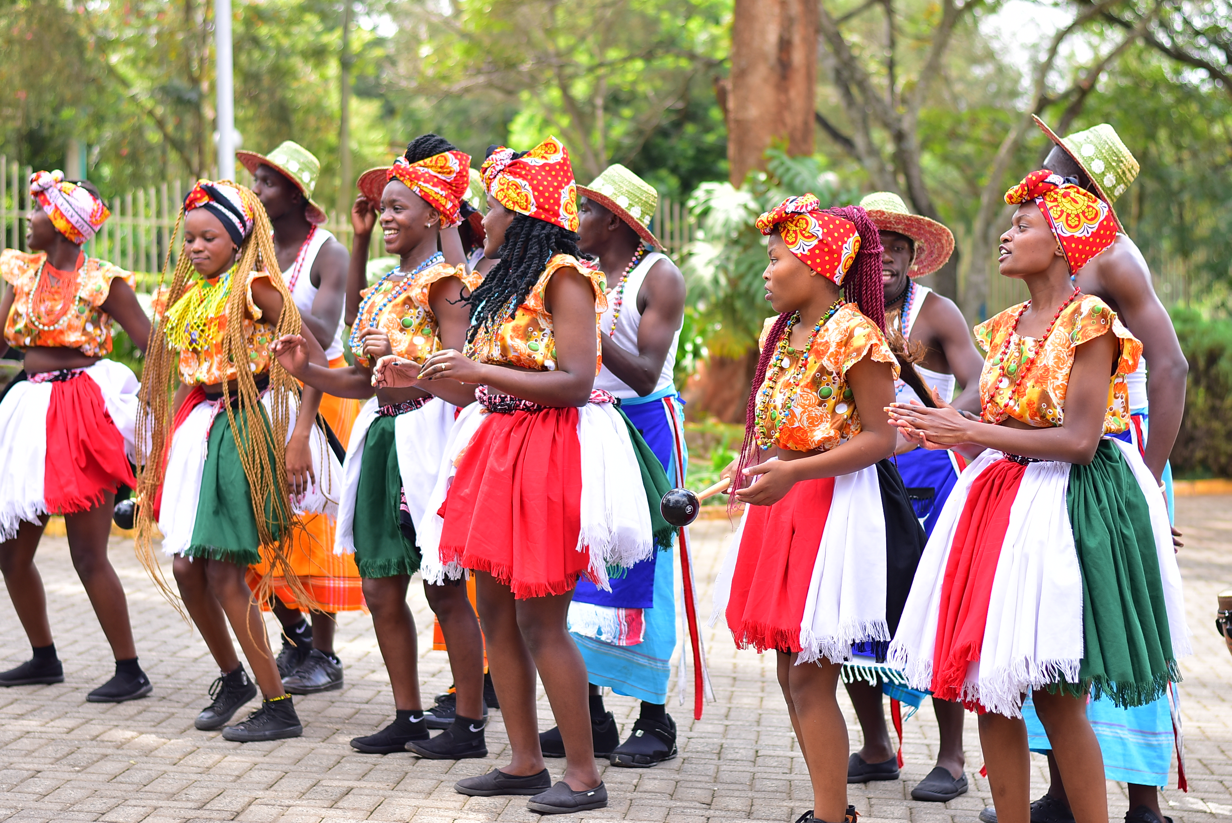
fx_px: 2569
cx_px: 616
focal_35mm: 75
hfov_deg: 27.0
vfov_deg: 18.2
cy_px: 412
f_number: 2.5
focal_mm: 50
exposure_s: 1/500
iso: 100
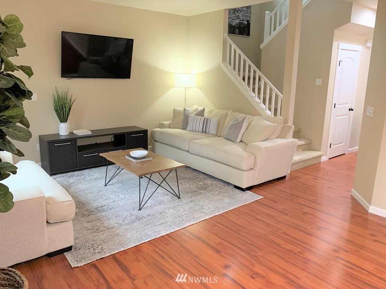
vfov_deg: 51.4
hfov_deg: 65.3
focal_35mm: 27
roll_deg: -0.9
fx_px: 301
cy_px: 143
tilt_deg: -12.4
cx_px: 197
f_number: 1.8
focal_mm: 4.25
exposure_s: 1/40
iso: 400
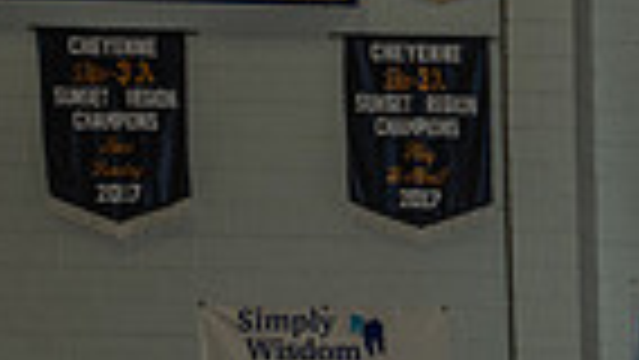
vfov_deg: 9.2
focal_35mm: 120
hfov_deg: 14.8
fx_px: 2034
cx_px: 1251
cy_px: 808
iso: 125
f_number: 7.1
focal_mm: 26
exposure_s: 1/125
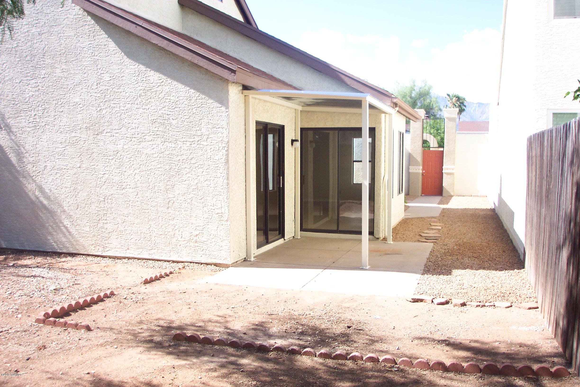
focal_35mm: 35
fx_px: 564
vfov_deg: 37.9
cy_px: 194
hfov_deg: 54.4
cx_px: 290
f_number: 2.8
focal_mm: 7.5
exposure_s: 1/700
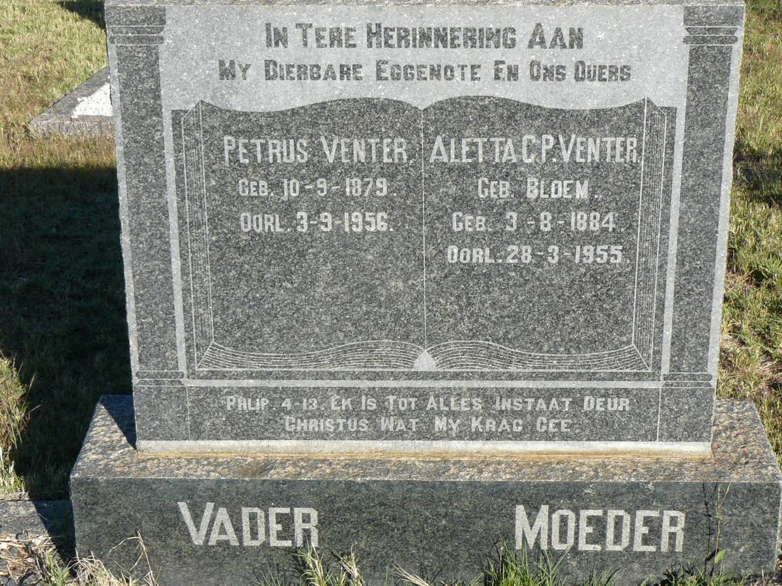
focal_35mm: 71
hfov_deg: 27.4
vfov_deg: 20.7
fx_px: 1604
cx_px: 391
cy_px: 293
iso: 100
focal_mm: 9.9
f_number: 5.6
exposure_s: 1/250
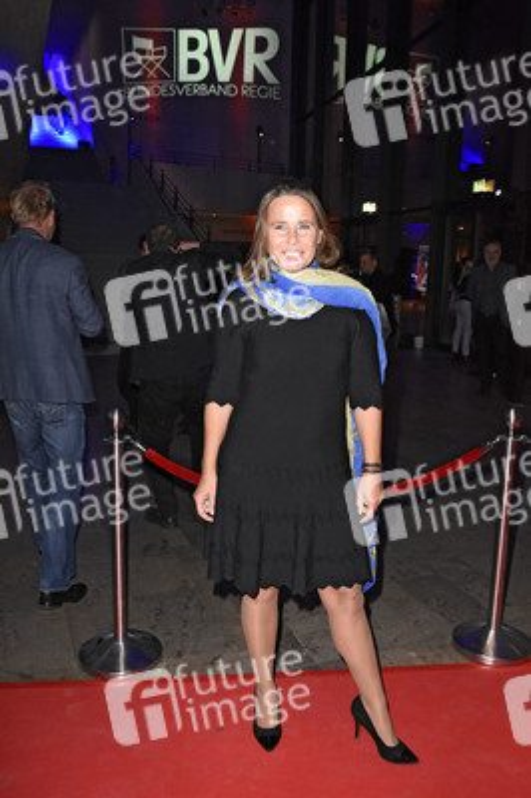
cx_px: 266
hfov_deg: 39.9
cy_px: 399
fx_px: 731
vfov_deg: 57.3
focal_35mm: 33
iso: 2500
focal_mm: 22
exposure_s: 1/125
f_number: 6.3
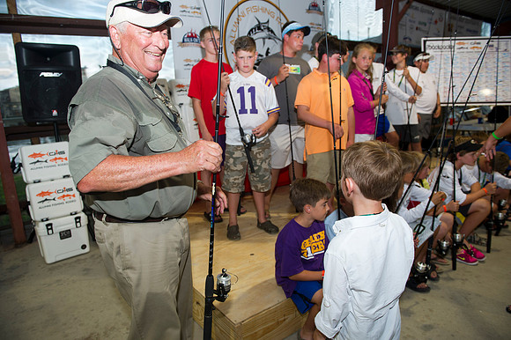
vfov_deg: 53.1
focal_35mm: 24
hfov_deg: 73.8
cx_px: 256
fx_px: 340
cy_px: 170
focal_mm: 24
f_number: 4
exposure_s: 1/160
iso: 400
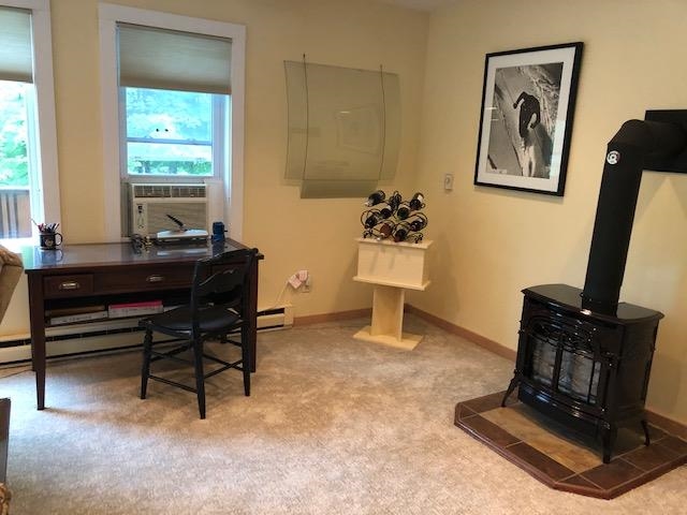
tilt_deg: -14.0
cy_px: 258
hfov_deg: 63.4
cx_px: 344
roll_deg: -2.4
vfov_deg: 49.7
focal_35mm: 28
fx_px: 556
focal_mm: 3.99
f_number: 1.8
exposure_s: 1/15
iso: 80
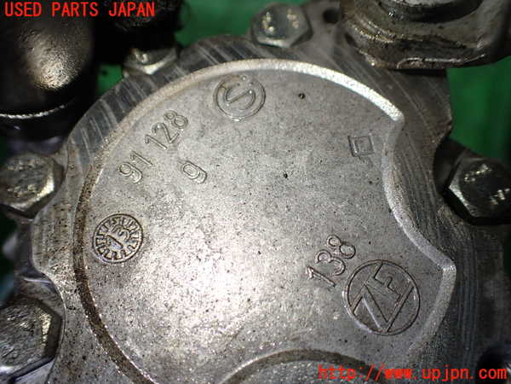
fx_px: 443
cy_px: 192
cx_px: 256
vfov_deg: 46.8
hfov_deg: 60.0
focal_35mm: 30
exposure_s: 1/125
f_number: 2.3
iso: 200
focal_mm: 5.4
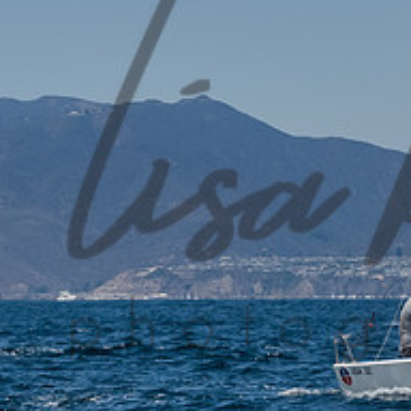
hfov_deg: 4.9
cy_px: 287
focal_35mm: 354
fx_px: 4755
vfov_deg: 4.9
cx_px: 403
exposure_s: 1/1250
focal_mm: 75
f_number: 14
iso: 640
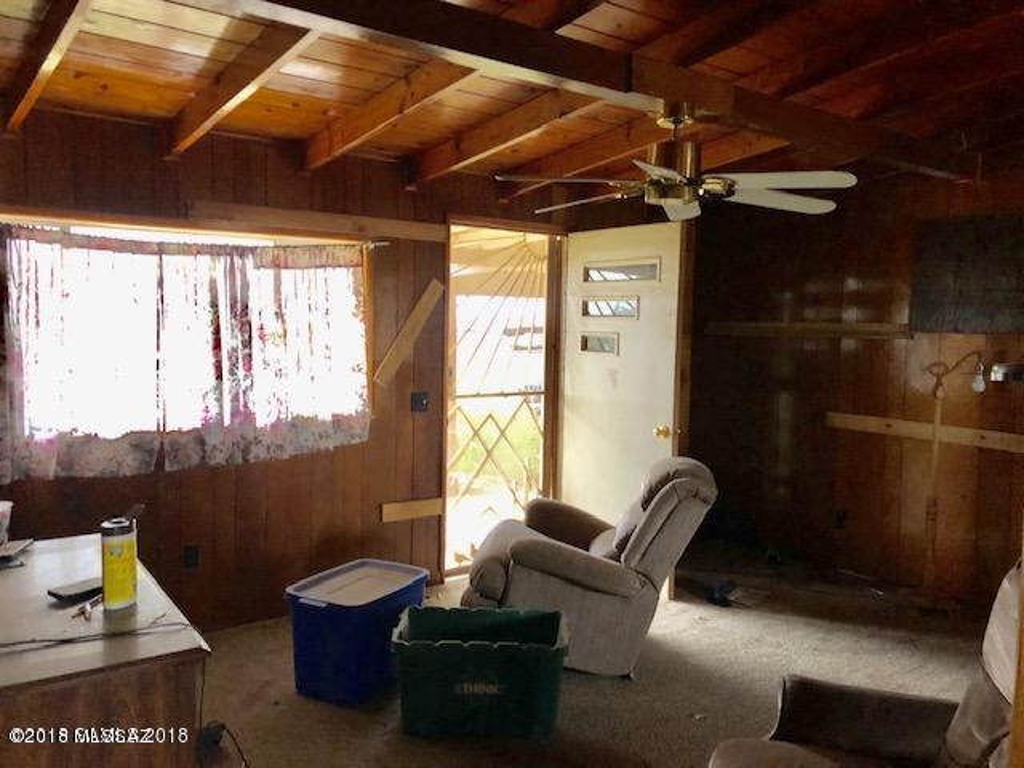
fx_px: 828
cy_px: 384
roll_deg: -1.0
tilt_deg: -2.5
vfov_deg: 49.7
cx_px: 512
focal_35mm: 28
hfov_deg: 63.4
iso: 100
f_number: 1.8
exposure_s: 1/11
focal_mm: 3.99
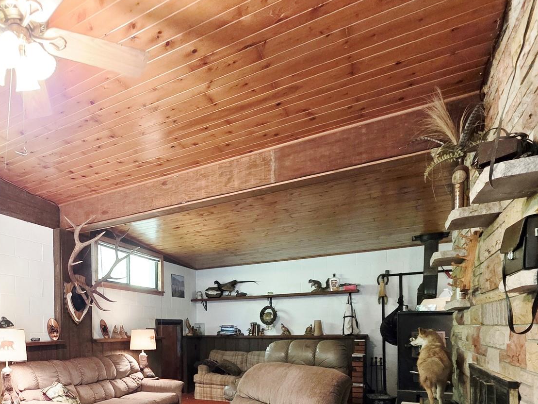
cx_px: 102
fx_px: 373
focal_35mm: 24
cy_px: 336
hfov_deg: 64.7
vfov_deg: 52.3
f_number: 1.9
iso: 320
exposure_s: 1/60
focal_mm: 2.2
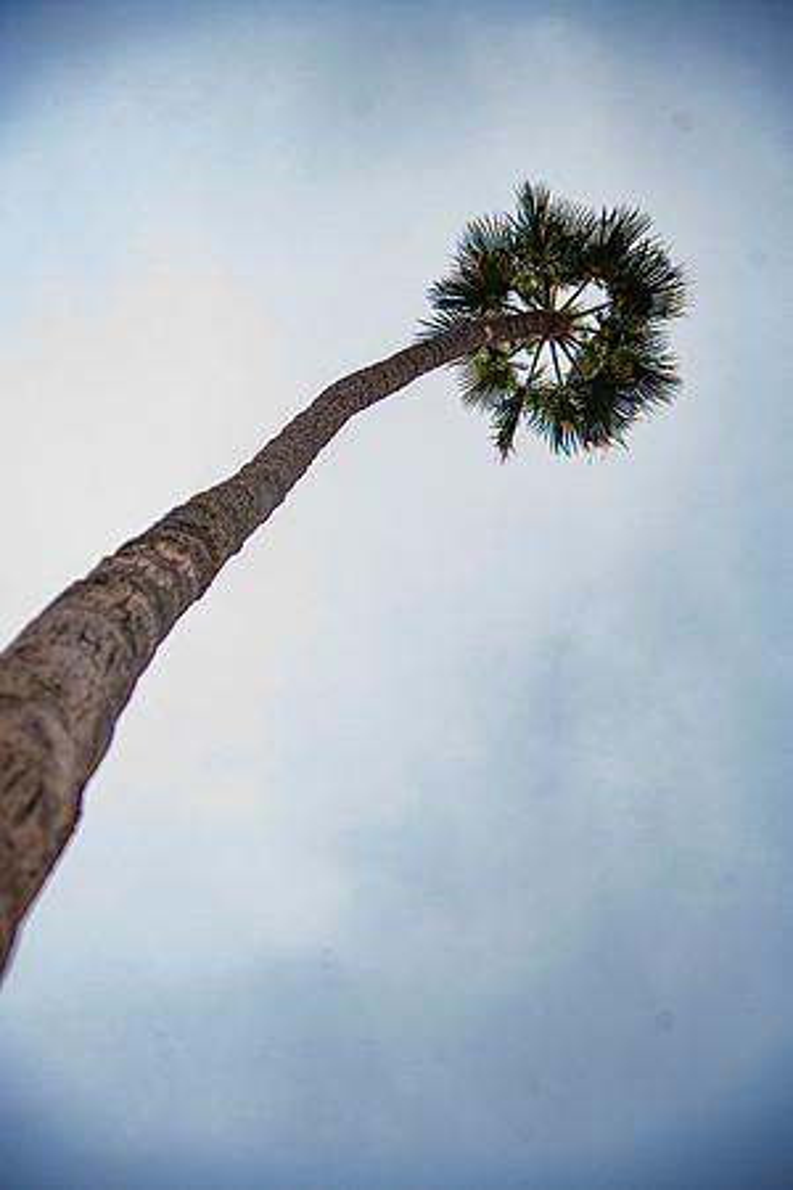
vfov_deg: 32.4
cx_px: 396
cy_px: 595
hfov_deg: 21.9
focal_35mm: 62
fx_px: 2048
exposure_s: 1/1250
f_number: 4
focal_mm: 62
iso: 400
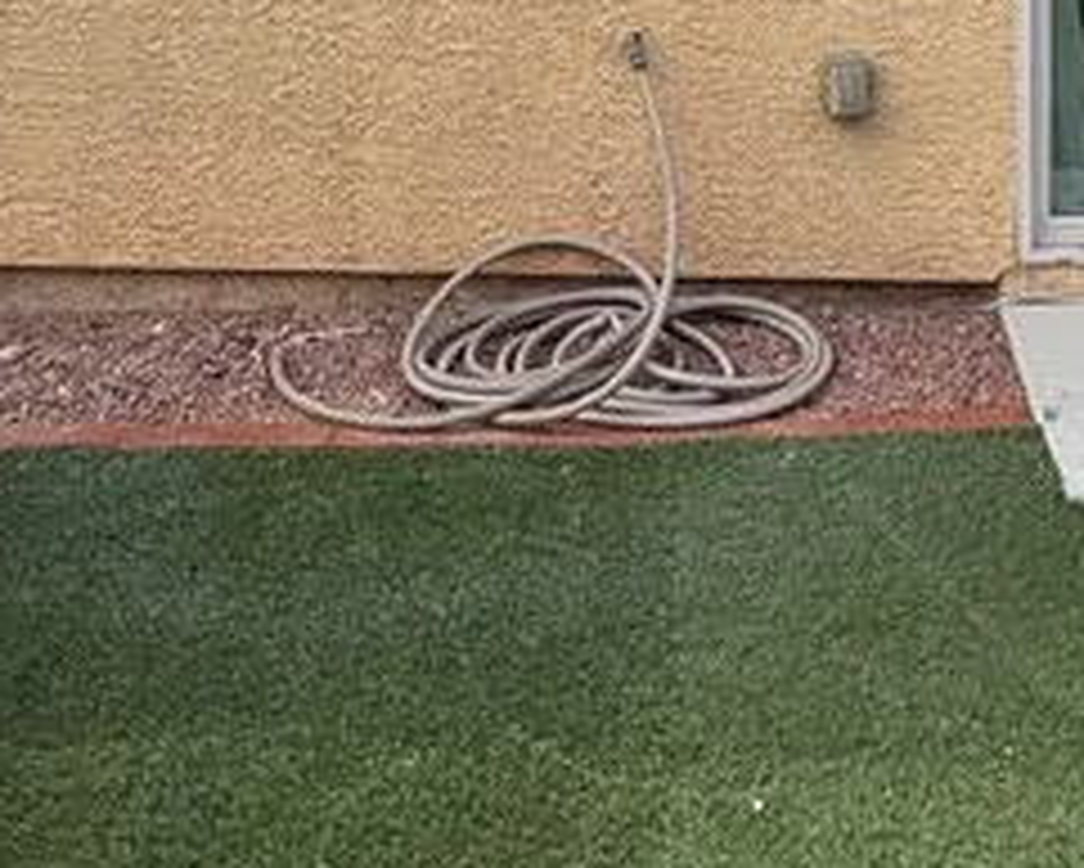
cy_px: -441
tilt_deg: -1.7
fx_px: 1862
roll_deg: -1.1
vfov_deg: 21.8
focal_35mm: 58
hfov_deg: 32.0
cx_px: 774
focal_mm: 2.22
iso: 40
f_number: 2.2
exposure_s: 1/700
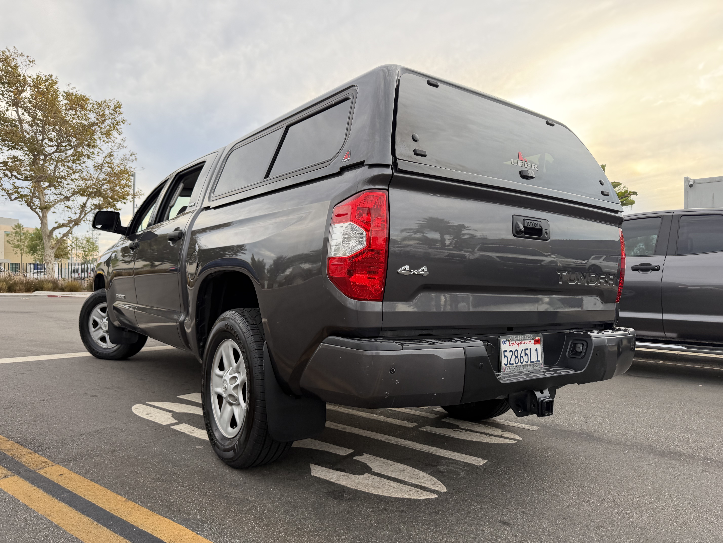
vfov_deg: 56.8
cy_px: 272
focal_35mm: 24
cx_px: 362
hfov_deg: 71.6
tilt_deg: +0.9
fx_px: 501
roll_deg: -0.9
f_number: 1.78
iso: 80
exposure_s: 1/289
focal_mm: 6.76
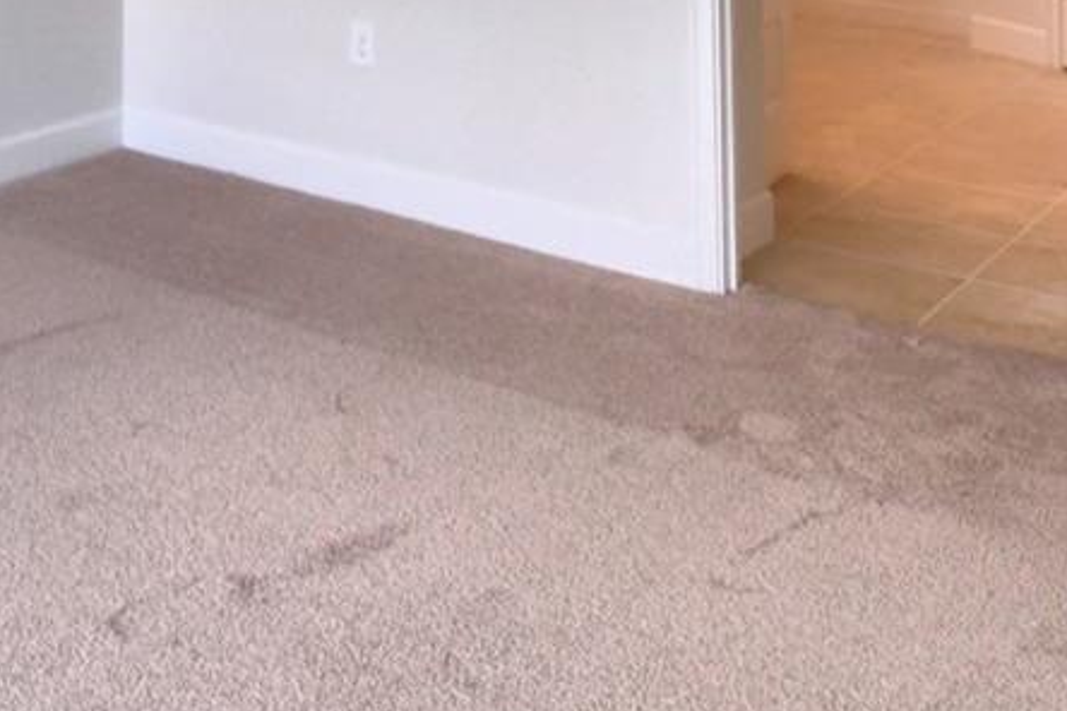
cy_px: -363
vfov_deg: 21.1
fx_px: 1600
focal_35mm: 54
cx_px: -43
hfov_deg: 33.2
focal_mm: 10
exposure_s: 1/125
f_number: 4.5
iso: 400
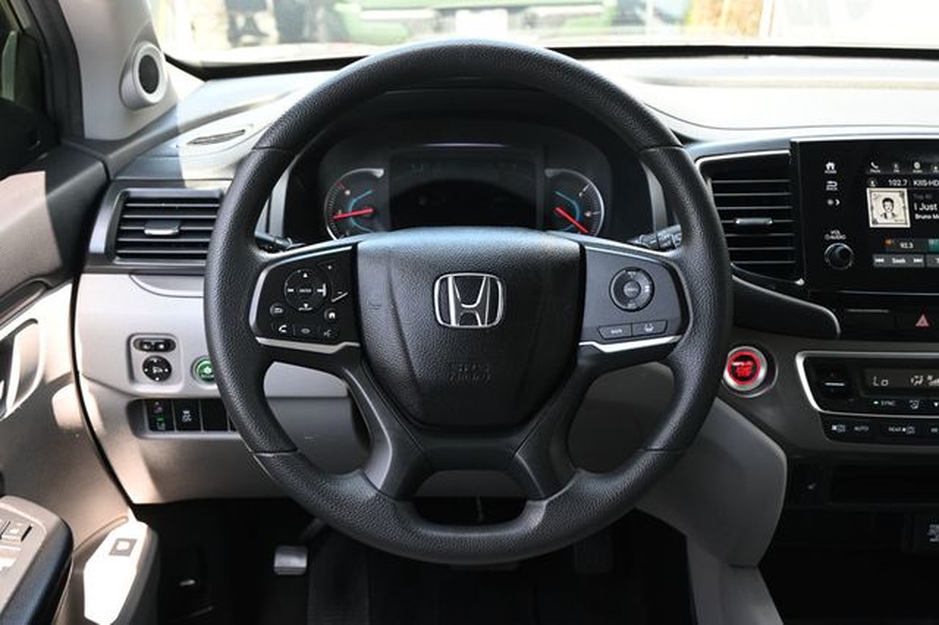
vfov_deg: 35.5
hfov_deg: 51.3
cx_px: 470
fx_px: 978
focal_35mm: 38
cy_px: 312
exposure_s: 1/125
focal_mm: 25
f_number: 4.2
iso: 640
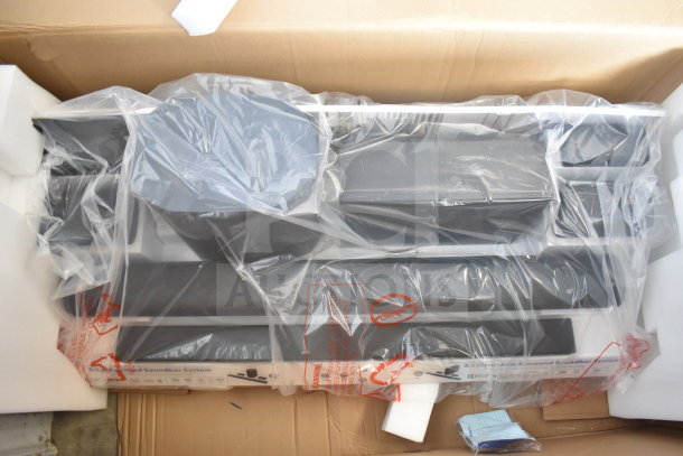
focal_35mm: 27
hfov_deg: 67.4
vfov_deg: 48.0
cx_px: 342
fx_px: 512
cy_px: 228
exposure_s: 1/30
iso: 1250
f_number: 3.5
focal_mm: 18
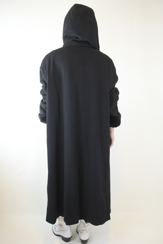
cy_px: 122
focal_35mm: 33
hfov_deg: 40.0
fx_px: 224
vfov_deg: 57.2
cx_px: 82
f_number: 4
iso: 500
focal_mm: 22
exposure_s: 1/60
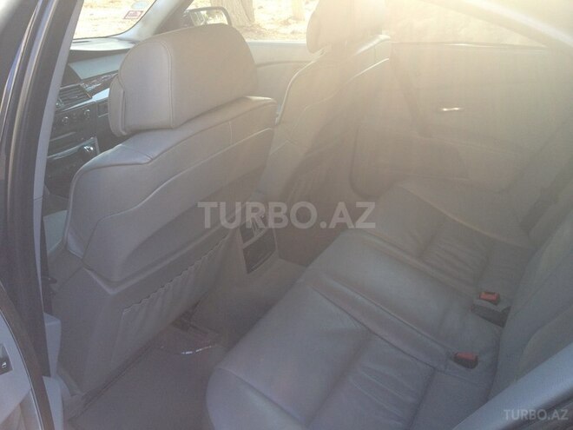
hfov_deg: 52.6
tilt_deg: -31.4
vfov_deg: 40.7
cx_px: 286
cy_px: 215
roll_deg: +4.5
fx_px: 579
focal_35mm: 35
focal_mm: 4.28
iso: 80
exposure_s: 1/120
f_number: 2.4
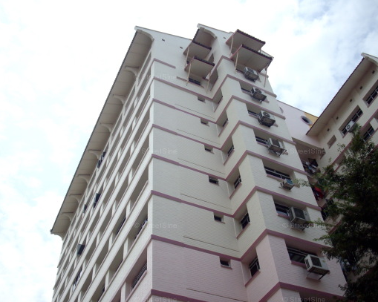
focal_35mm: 39
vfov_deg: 38.2
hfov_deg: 46.9
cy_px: 152
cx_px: 189
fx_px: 436
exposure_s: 1/400
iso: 80
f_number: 5.6
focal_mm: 6.2
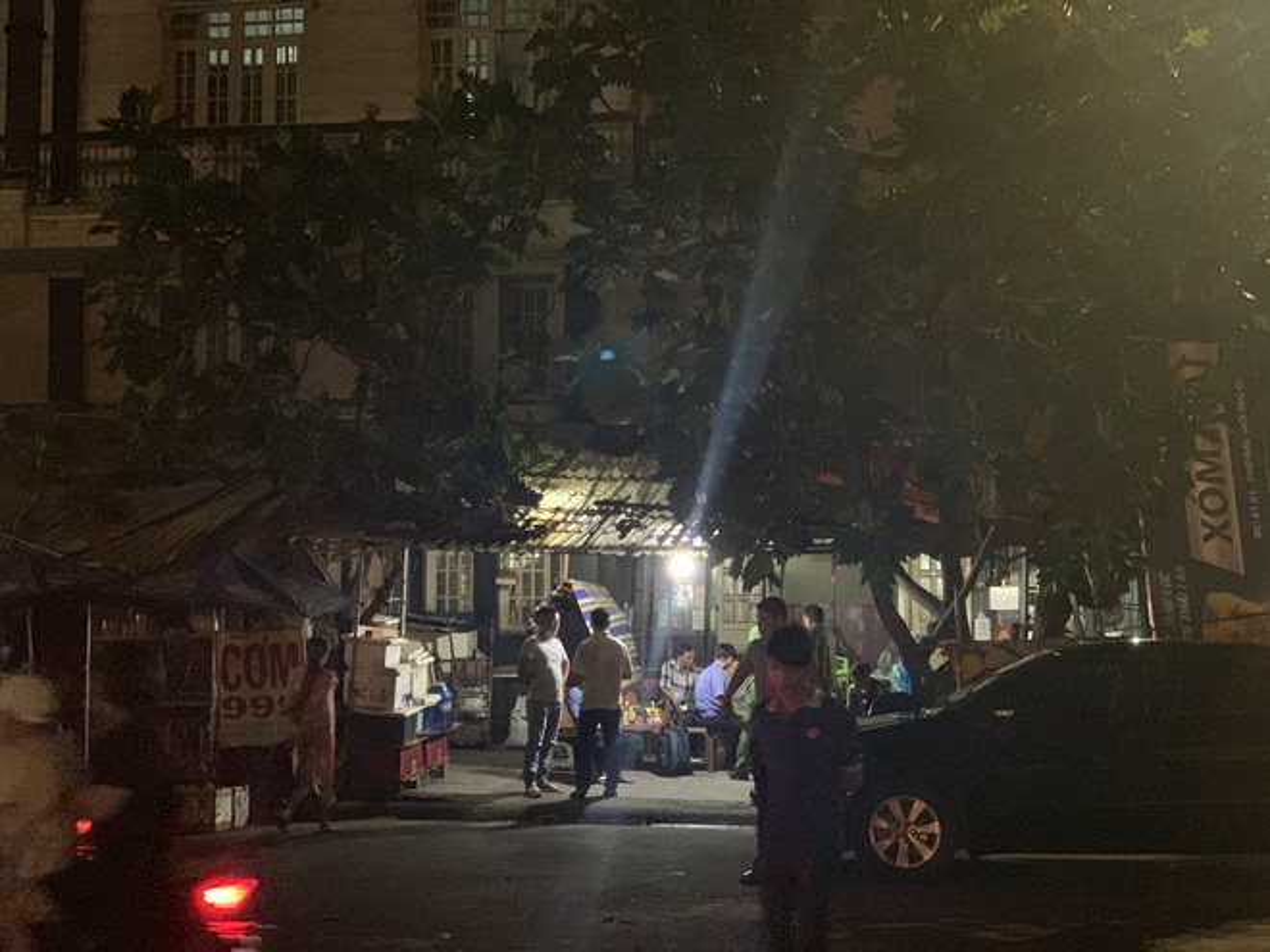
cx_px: 635
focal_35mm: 52
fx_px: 1908
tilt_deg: +4.0
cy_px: 476
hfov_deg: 36.8
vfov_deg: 28.0
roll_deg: -1.1
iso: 640
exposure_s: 1/25
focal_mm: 6
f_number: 2.4
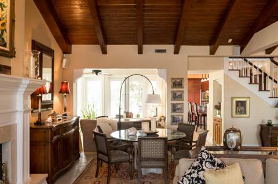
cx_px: 139
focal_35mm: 30
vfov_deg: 43.2
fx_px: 233
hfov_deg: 61.7
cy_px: 92
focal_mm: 30
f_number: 8
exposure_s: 1/6
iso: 500
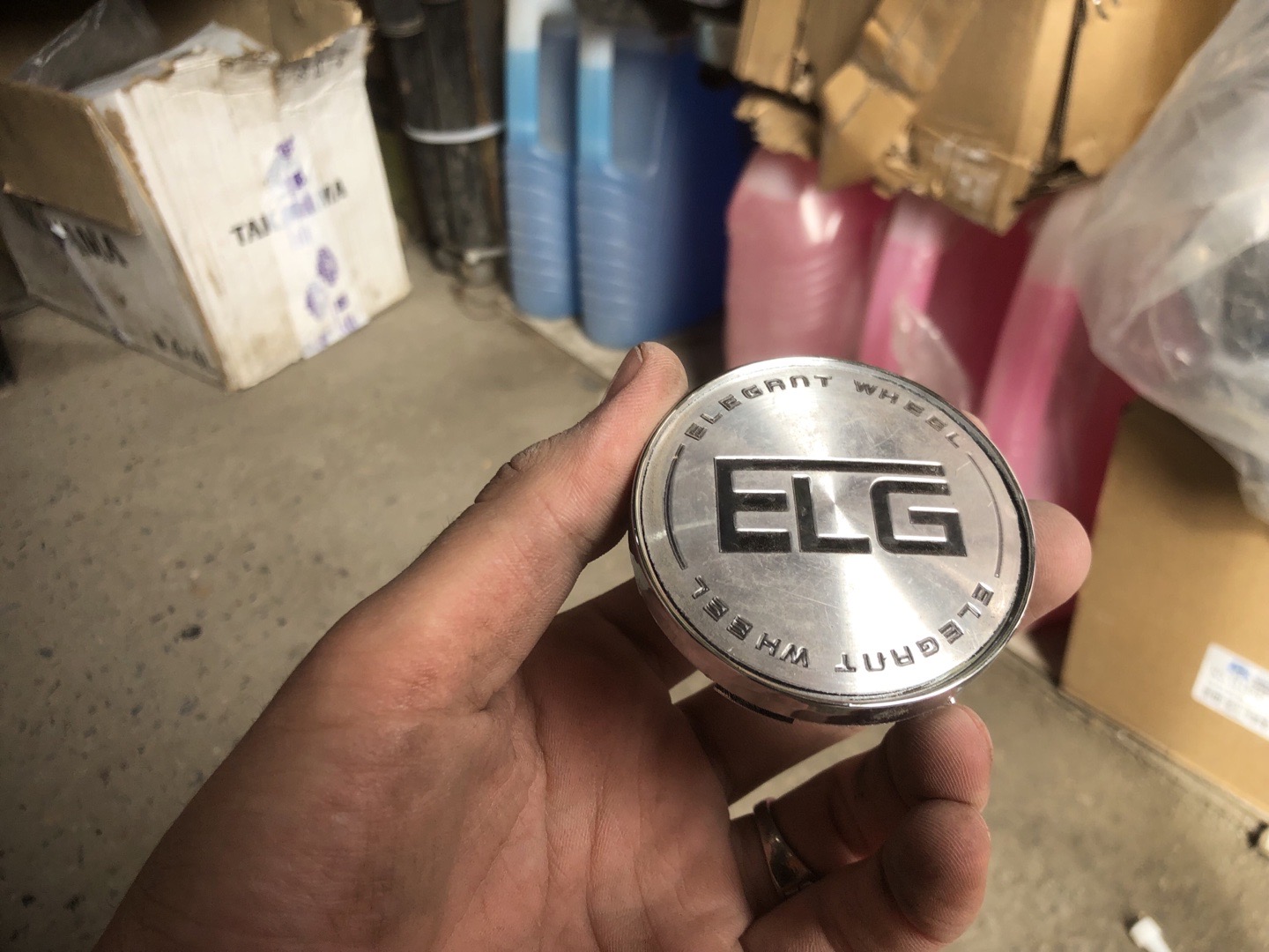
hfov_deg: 63.4
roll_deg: +3.2
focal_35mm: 28
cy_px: 476
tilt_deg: -36.5
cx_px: 634
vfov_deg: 49.7
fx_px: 1026
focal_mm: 4
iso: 40
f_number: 1.8
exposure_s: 1/120
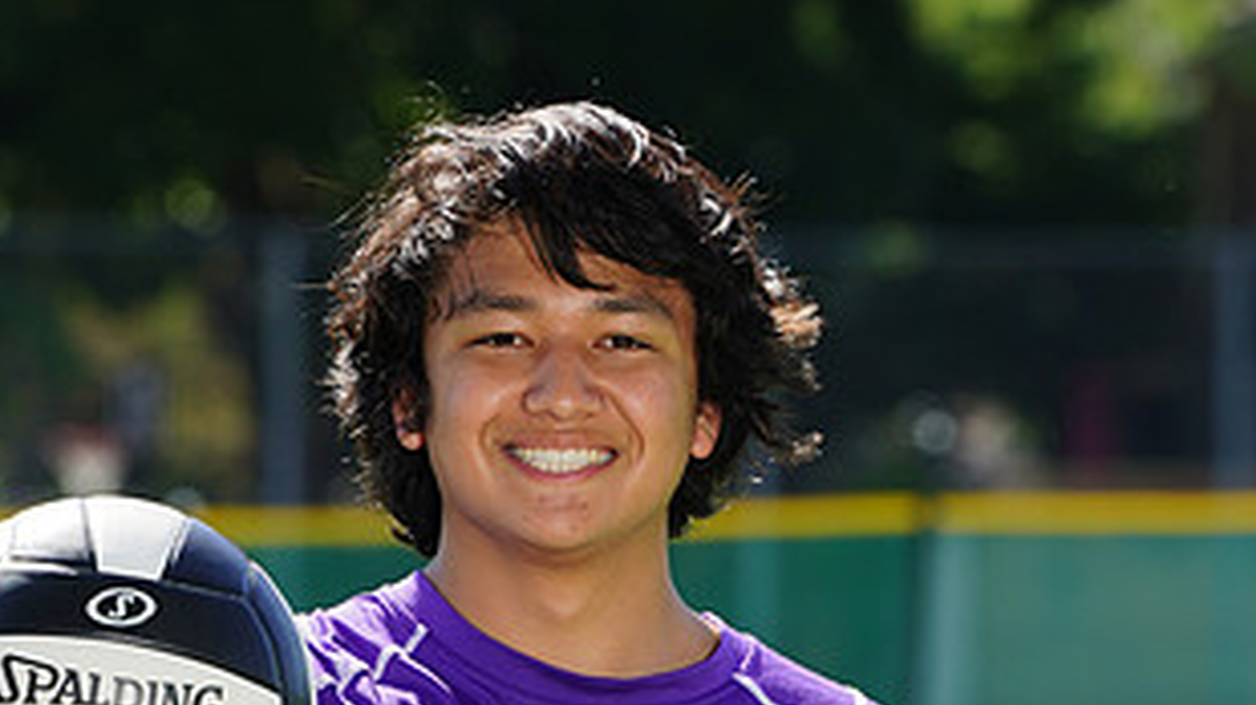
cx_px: 559
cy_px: 879
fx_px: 18574
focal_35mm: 558
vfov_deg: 2.2
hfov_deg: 3.9
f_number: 11
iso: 200
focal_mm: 285
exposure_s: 1/200
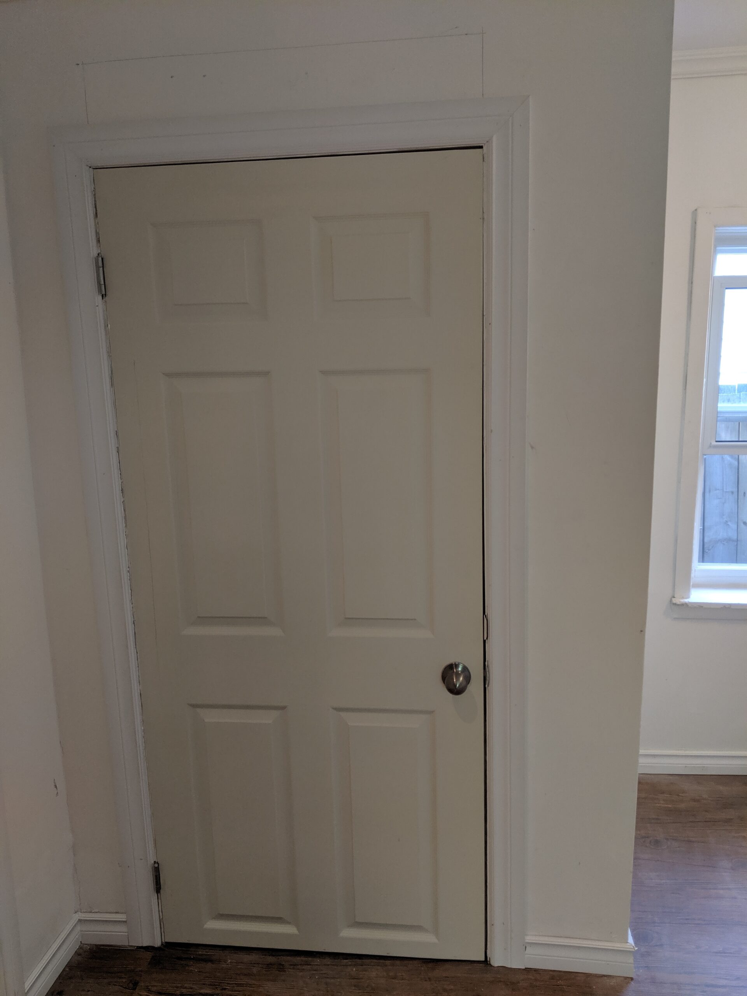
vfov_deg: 65.3
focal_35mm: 27
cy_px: 498
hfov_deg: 51.4
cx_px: 374
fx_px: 777
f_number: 1.8
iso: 152
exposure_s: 1/120
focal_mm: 4.44
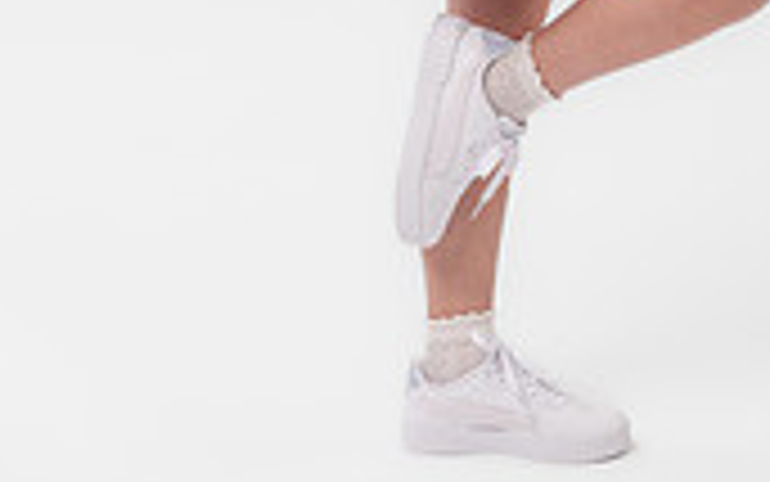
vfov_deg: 9.3
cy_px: -383
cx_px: 556
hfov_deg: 15.5
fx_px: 2813
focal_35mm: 134
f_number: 8
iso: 400
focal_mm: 50
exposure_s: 1/125
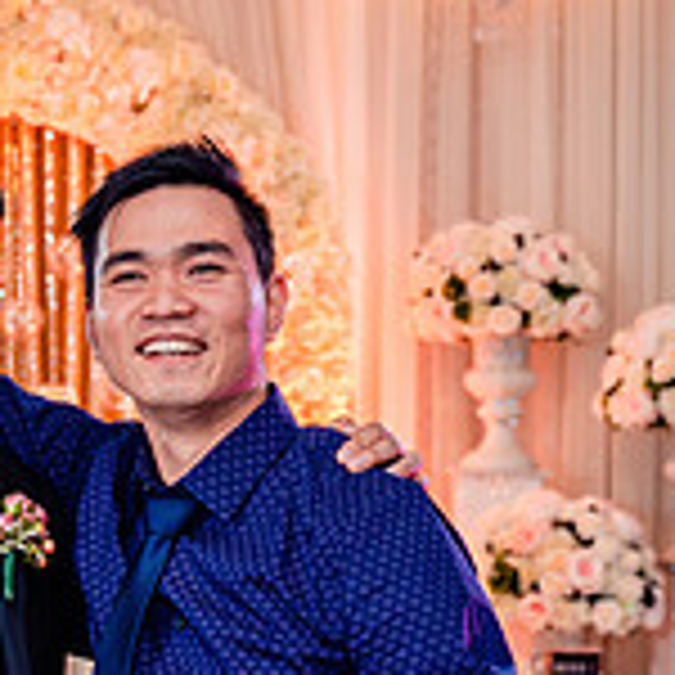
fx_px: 2030
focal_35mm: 92
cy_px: 578
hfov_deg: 17.9
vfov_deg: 18.6
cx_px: -148
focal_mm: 28
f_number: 3.5
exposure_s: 1/160
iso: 1000
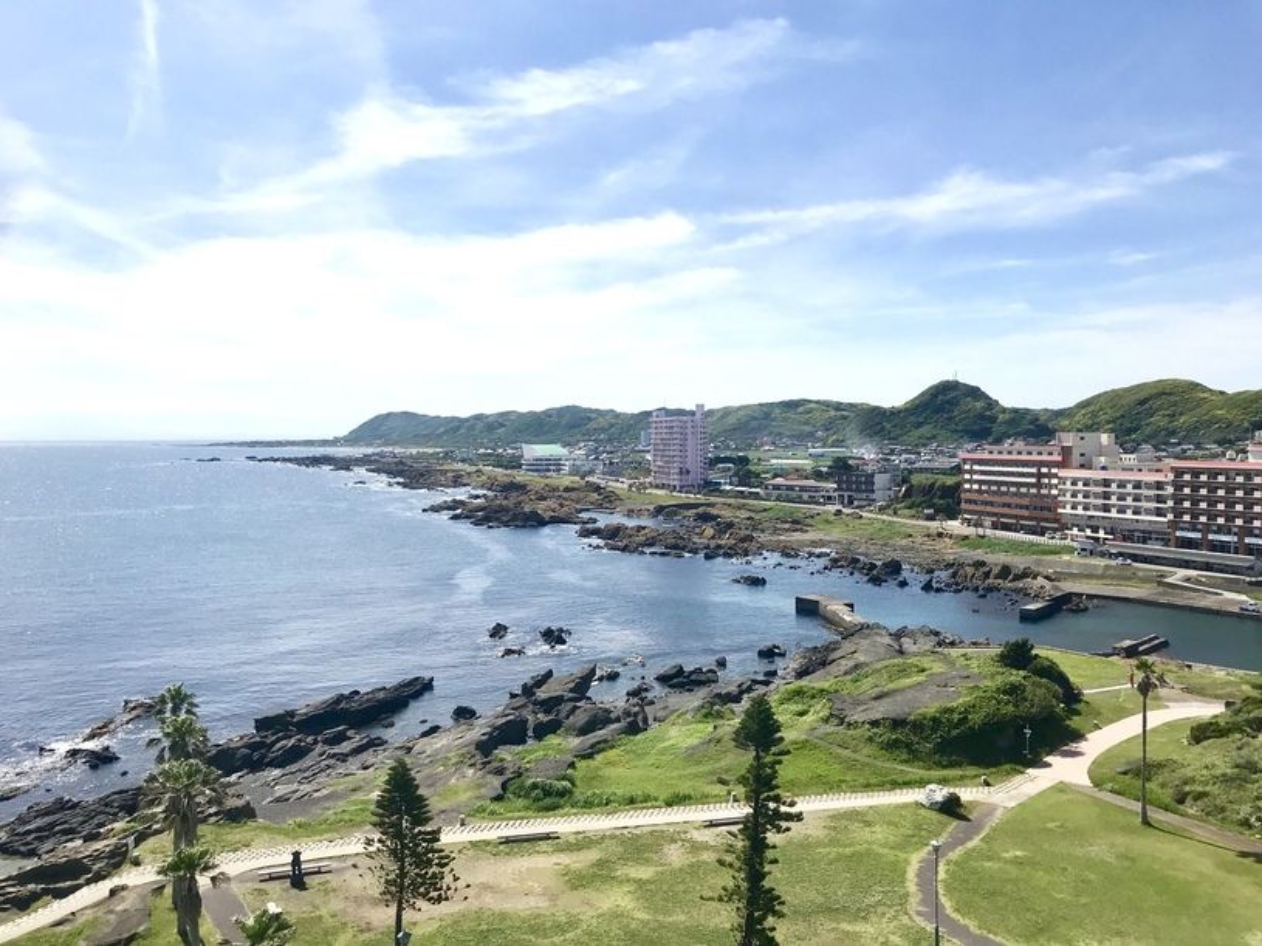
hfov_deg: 63.5
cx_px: 631
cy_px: 473
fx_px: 1021
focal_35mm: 28
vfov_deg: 49.7
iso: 20
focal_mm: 3.99
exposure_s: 1/4808
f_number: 1.8
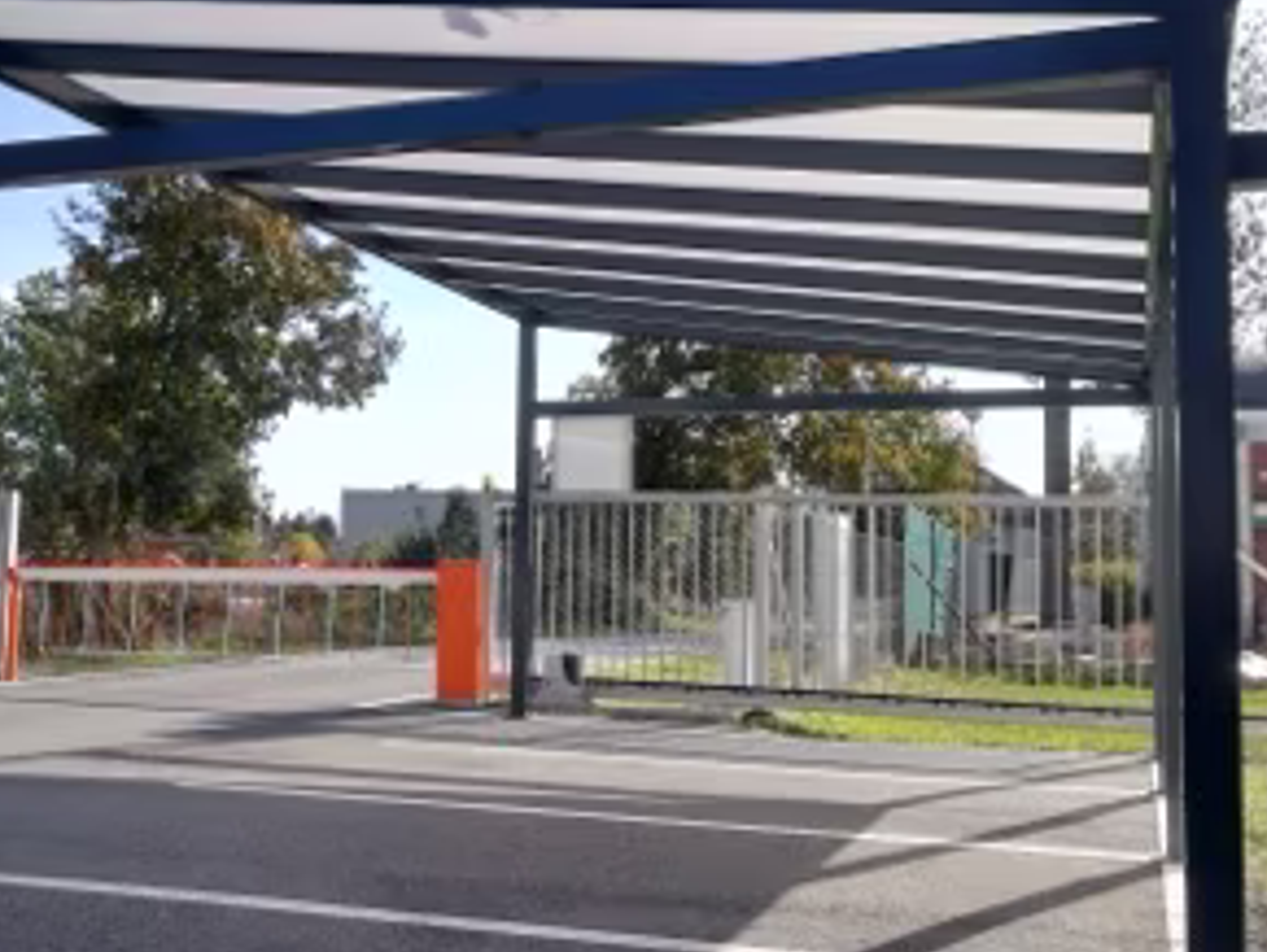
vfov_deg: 33.6
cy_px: 419
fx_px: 1575
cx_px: 402
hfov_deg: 43.1
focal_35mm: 43
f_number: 2.2
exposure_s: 1/954
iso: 50
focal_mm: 3.83
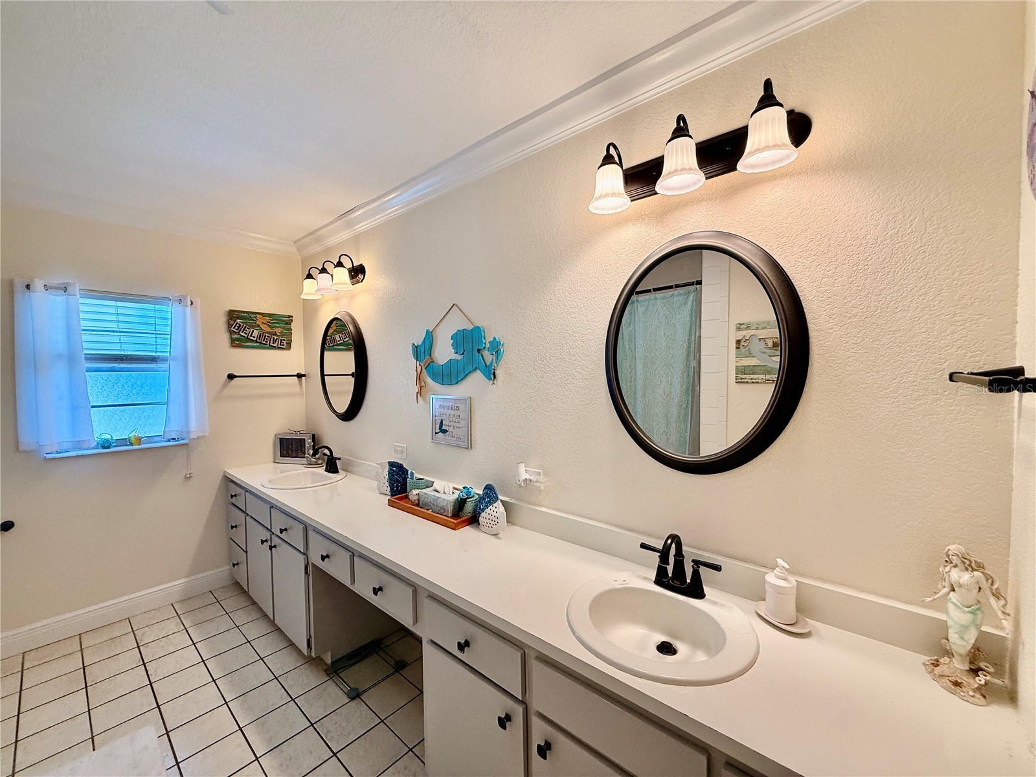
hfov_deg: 102.1
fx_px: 419
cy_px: 388
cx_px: 518
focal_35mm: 14
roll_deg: +0.1
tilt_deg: -1.9
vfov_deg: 85.7
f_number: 2.2
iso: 64
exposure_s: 1/120
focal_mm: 2.22
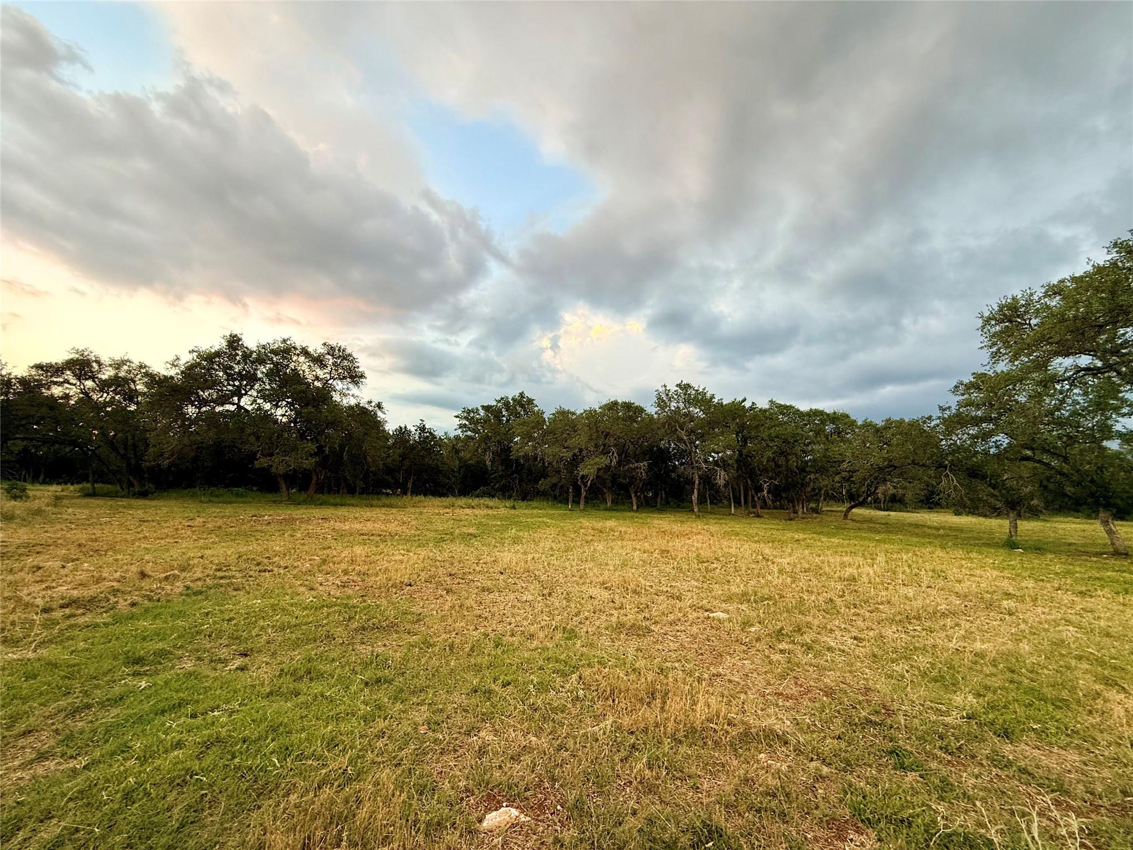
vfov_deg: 85.7
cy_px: 425
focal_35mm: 14
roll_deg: -1.7
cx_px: 566
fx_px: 458
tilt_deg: +9.0
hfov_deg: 102.1
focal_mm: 2.22
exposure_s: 1/109
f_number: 2.2
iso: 50
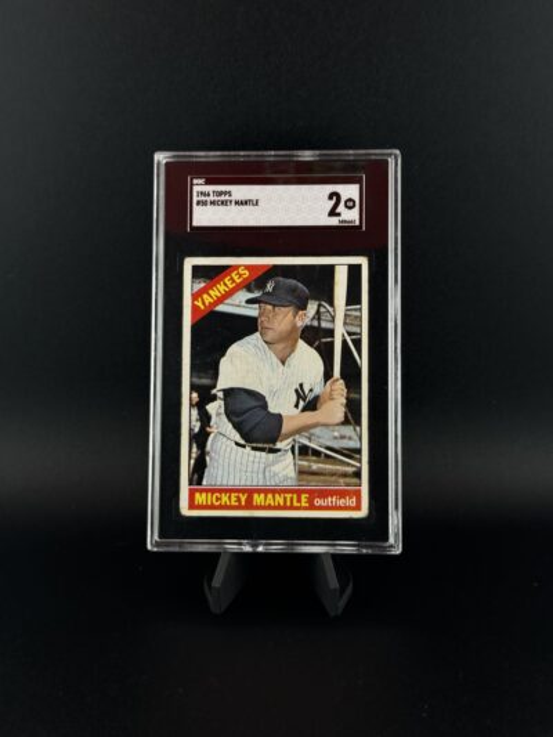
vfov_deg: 39.6
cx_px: 276
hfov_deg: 30.3
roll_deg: +0.5
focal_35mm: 48
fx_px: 1022
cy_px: 368
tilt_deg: -17.3
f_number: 1.78
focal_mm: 6.86
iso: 64
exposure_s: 1/1272
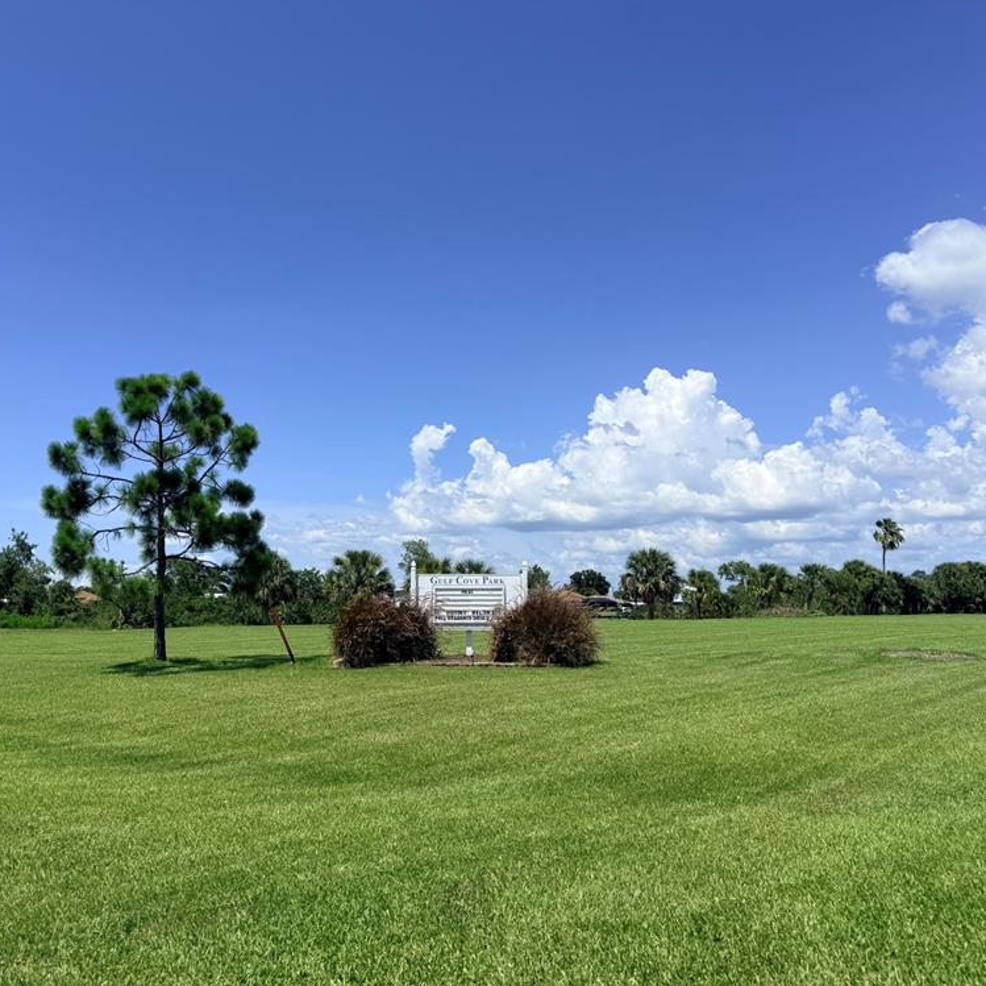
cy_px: 488
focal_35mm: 29
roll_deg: -0.1
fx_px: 935
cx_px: 449
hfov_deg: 55.5
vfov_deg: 55.6
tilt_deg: +7.6
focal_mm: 6.76
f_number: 1.78
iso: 80
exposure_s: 1/8130
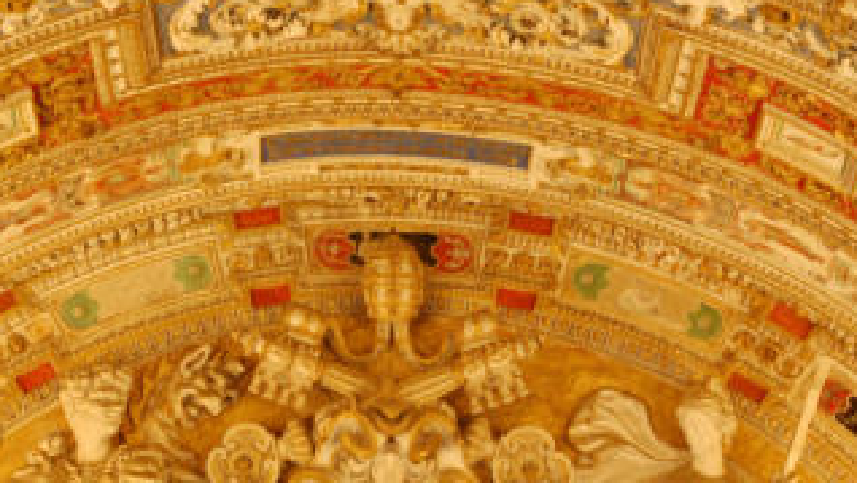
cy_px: 503
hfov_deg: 12.5
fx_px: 3909
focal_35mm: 172
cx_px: 388
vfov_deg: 7.0
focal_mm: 58
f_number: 5.3
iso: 1400
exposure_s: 1/30
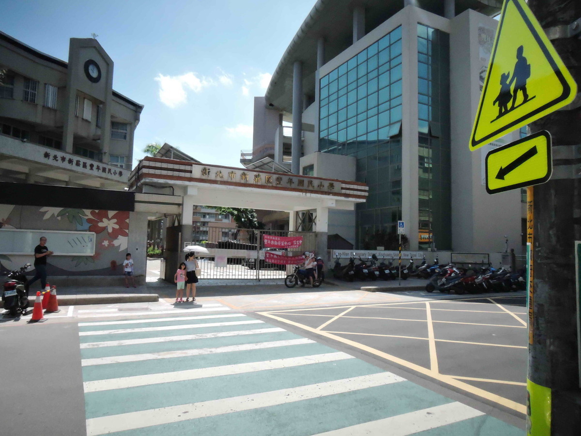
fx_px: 403
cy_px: 218
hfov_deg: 71.6
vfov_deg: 56.8
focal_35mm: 24
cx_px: 290
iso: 1600
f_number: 8
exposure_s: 1/2000
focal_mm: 5.1
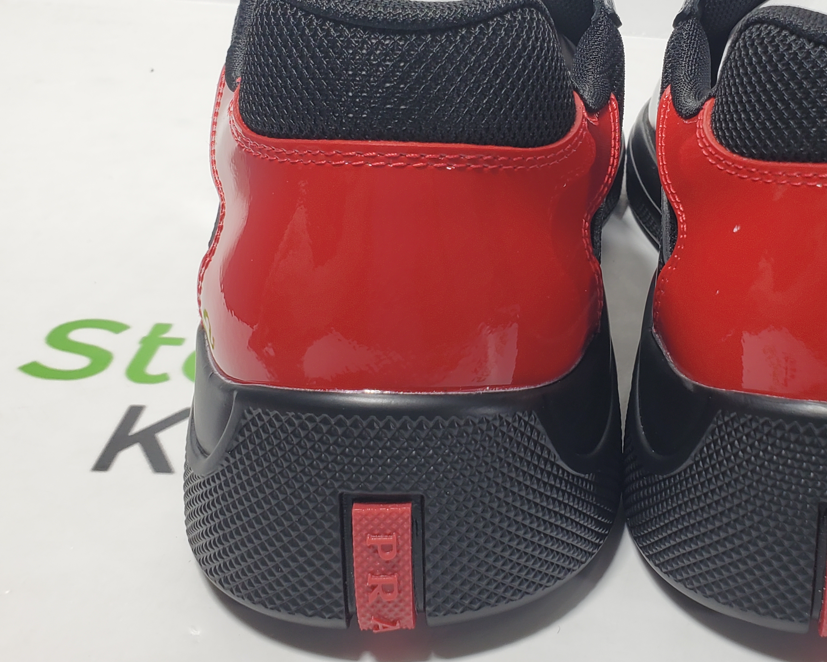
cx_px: 709
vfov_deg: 33.9
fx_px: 1077
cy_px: 231
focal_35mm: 44
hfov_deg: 39.6
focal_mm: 4.3
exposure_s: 1/153
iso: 50
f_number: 2.4
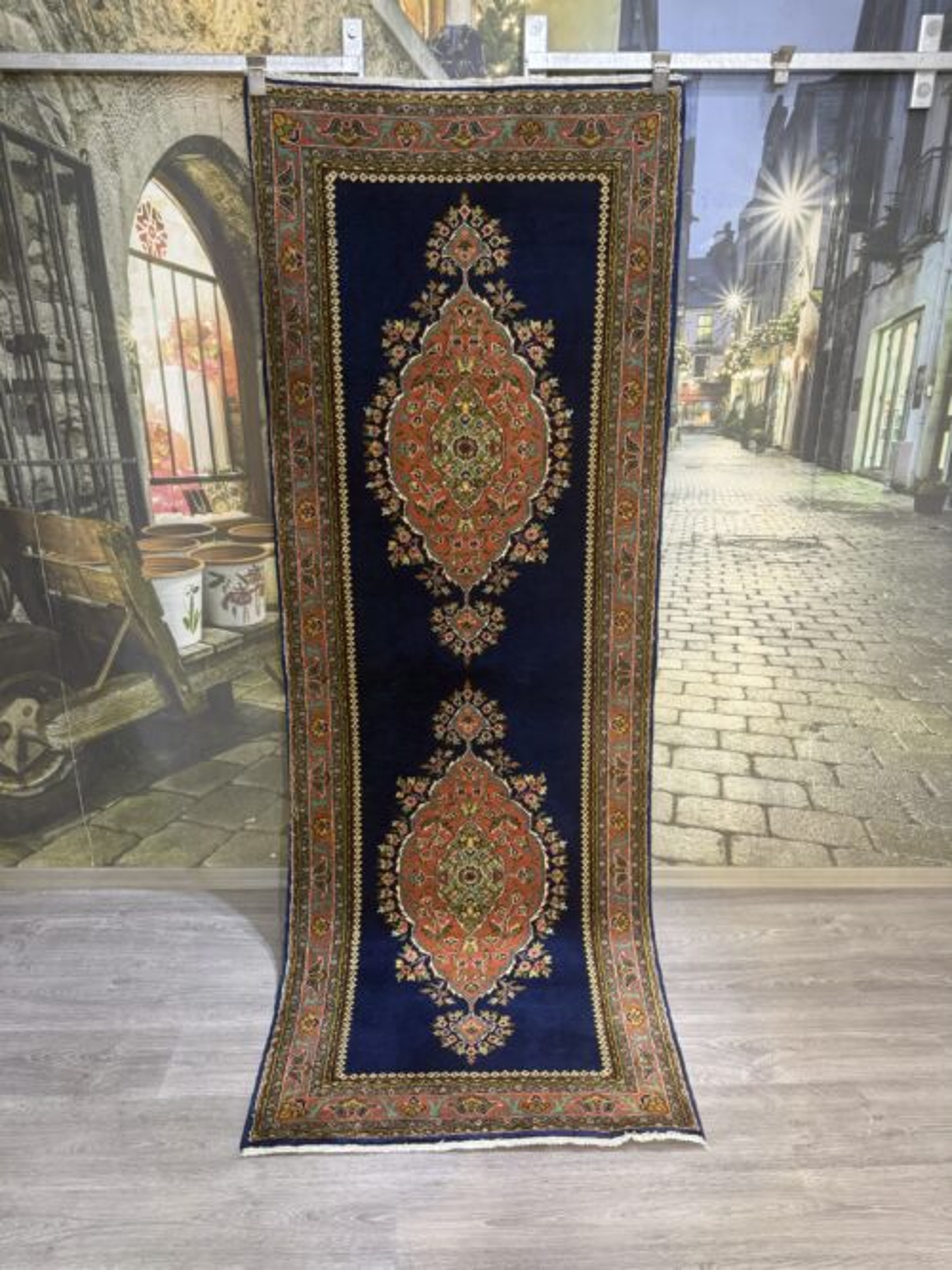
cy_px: 635
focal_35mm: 24
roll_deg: +0.2
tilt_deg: -20.8
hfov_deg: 56.8
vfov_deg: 71.6
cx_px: 476
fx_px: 880
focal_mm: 6.76
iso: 125
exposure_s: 1/100
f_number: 1.78
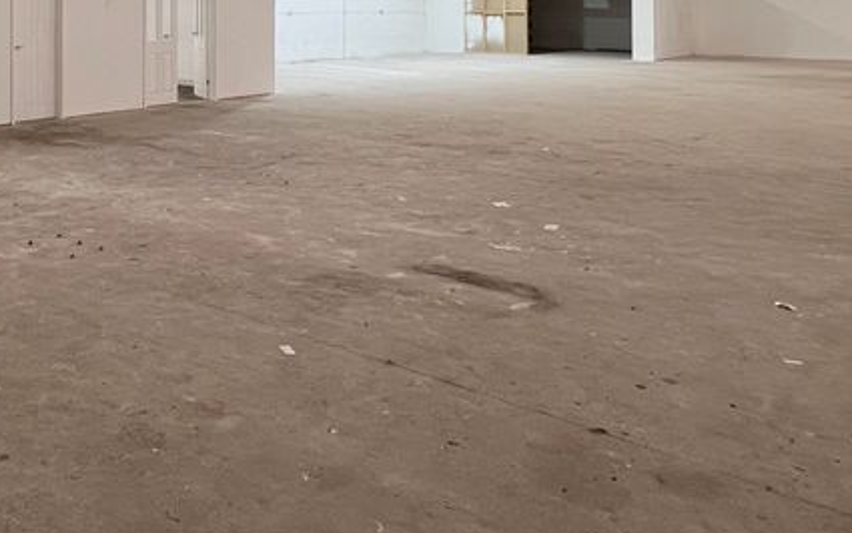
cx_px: 124
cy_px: -15
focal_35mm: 36
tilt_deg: +1.2
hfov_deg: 49.5
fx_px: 836
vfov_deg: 32.2
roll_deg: +0.8
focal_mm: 1.57
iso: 125
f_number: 1.8
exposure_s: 1/100
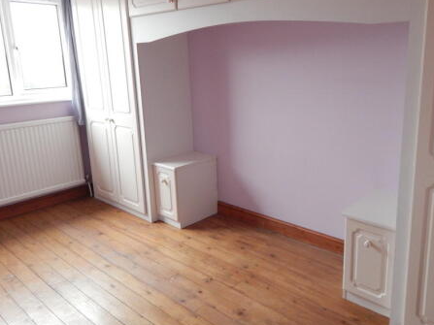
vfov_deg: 46.7
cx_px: 244
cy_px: 145
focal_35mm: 30
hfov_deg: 59.8
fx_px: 376
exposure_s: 1/40
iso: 400
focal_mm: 4
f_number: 3
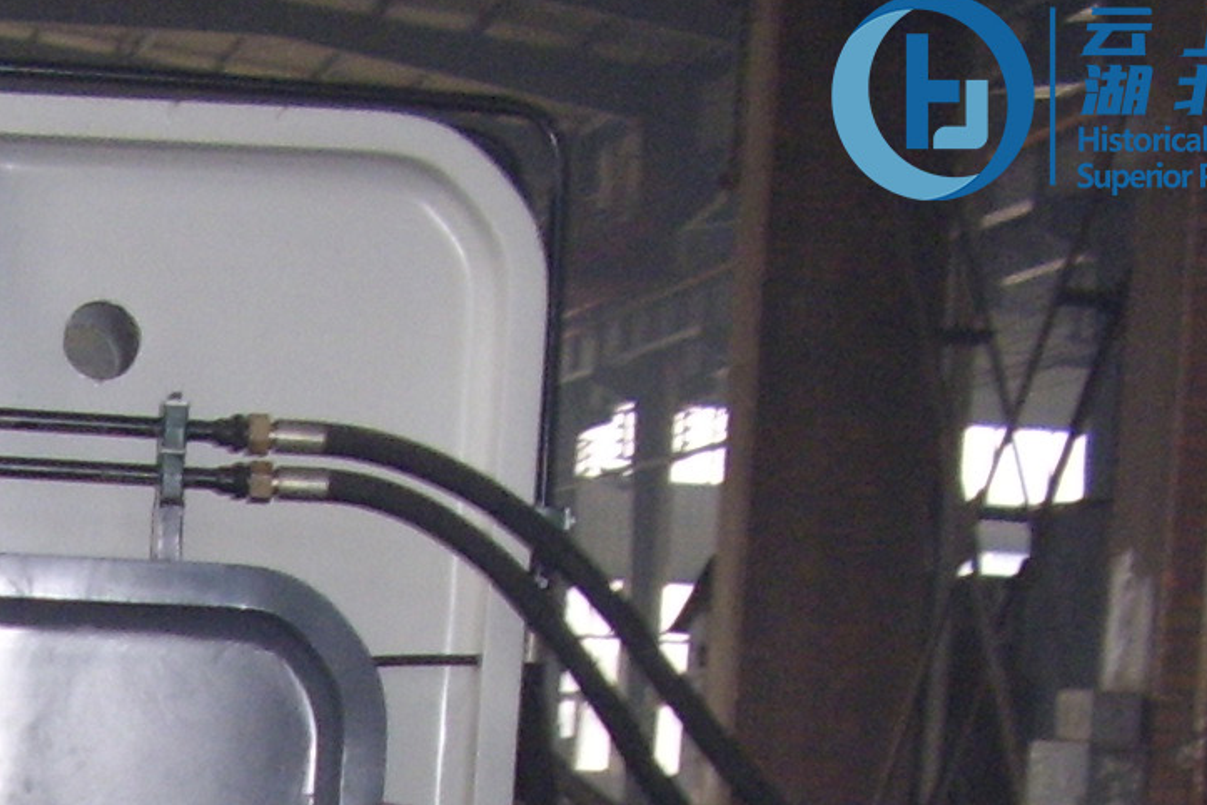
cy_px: 1359
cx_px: -389
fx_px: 3285
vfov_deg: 12.9
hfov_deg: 19.2
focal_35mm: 98
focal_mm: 5.8
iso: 141
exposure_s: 1/30
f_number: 2.9
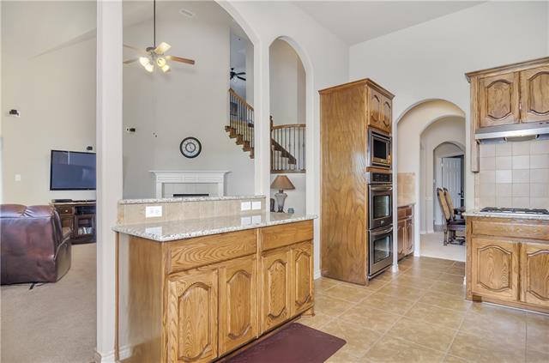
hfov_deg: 90.2
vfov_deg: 67.1
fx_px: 274
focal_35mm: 18
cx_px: 274
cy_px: 182
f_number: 4
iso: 200
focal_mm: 12
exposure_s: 1/2.5
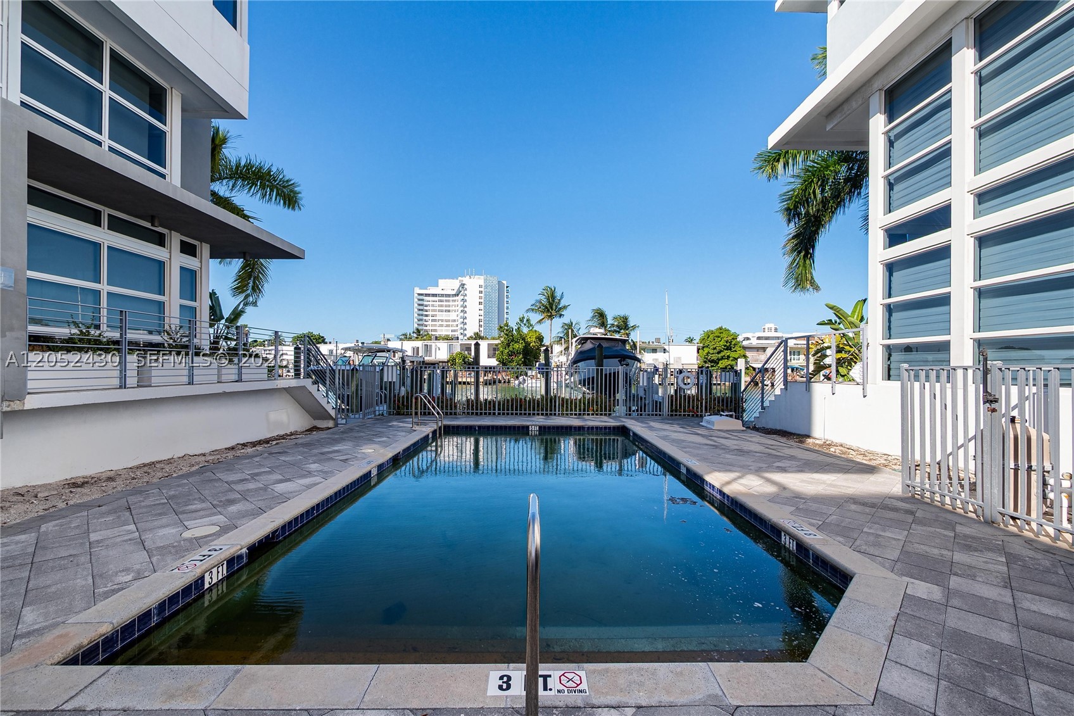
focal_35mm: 14
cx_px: 537
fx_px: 418
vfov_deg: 81.2
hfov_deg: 104.2
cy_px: 358
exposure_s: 1/200
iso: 100
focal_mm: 7
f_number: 5.6
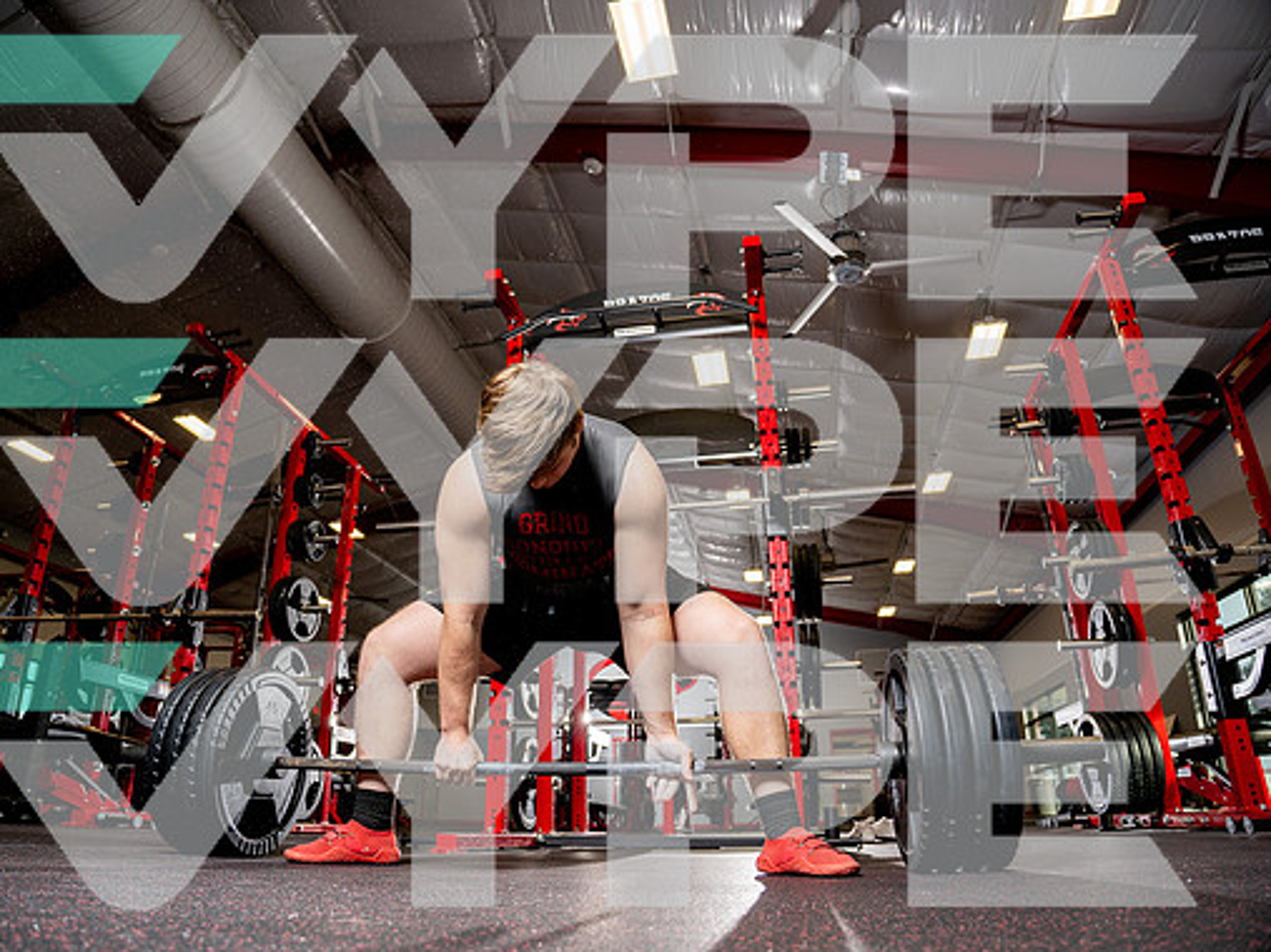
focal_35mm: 22
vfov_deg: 61.1
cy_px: 472
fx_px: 808
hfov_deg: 76.1
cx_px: 567
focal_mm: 20
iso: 100
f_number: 4
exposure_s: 1/250
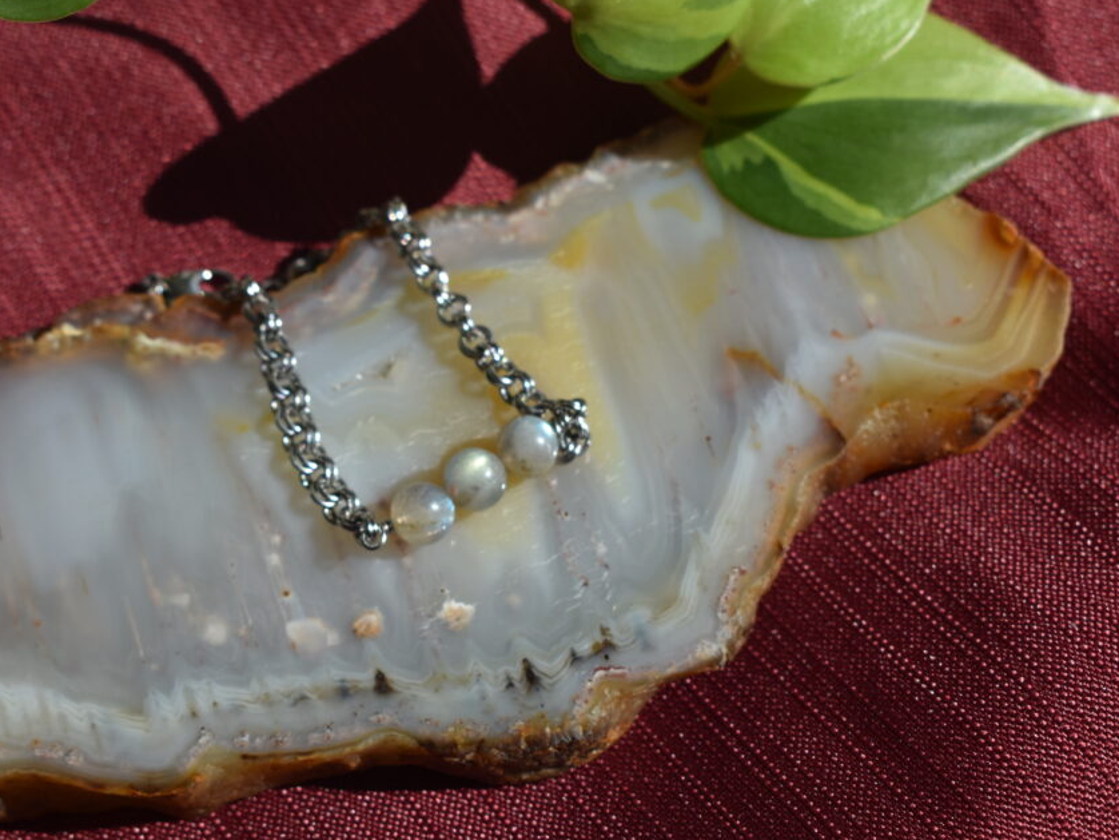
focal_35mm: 74
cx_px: 483
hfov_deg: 26.3
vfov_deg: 19.9
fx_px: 2393
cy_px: 432
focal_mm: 42
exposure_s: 1/320
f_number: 8
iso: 100
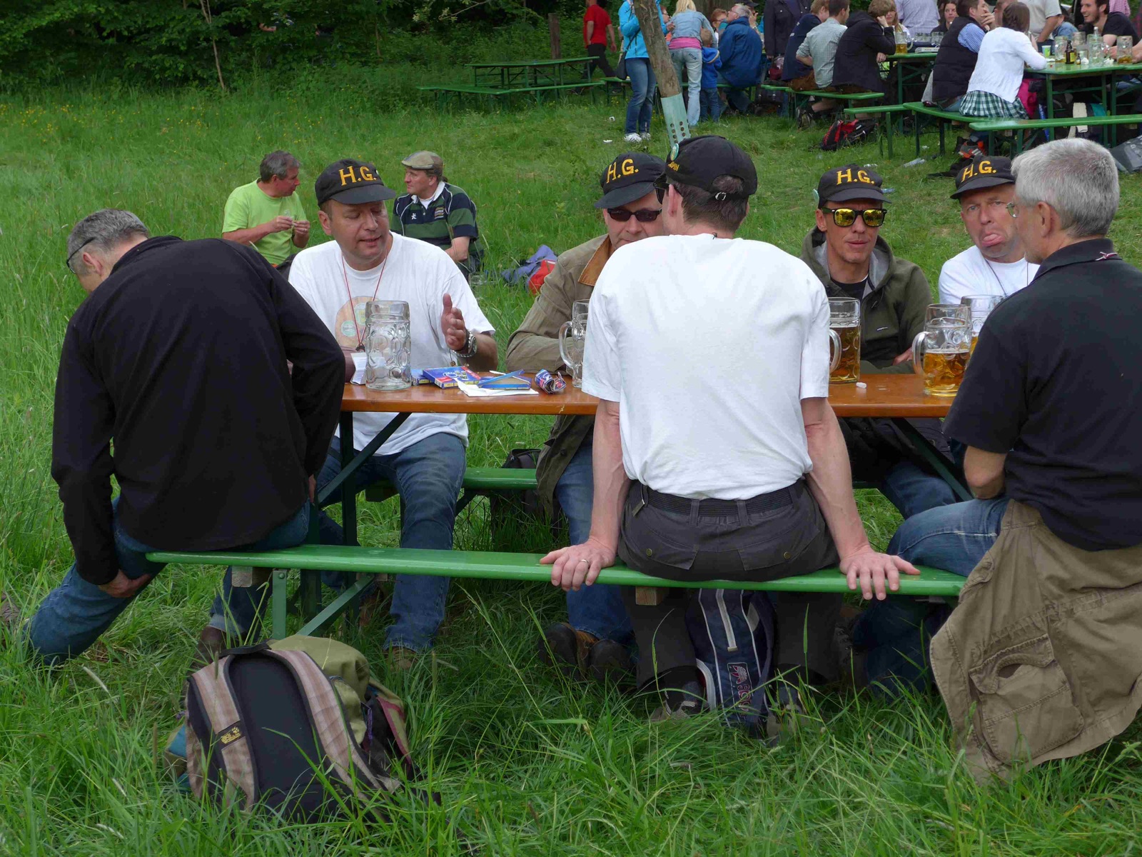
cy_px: 428
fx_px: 2078
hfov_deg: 30.7
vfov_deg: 23.3
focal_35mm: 63
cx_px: 571
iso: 80
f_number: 3.9
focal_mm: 13.4
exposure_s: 1/80
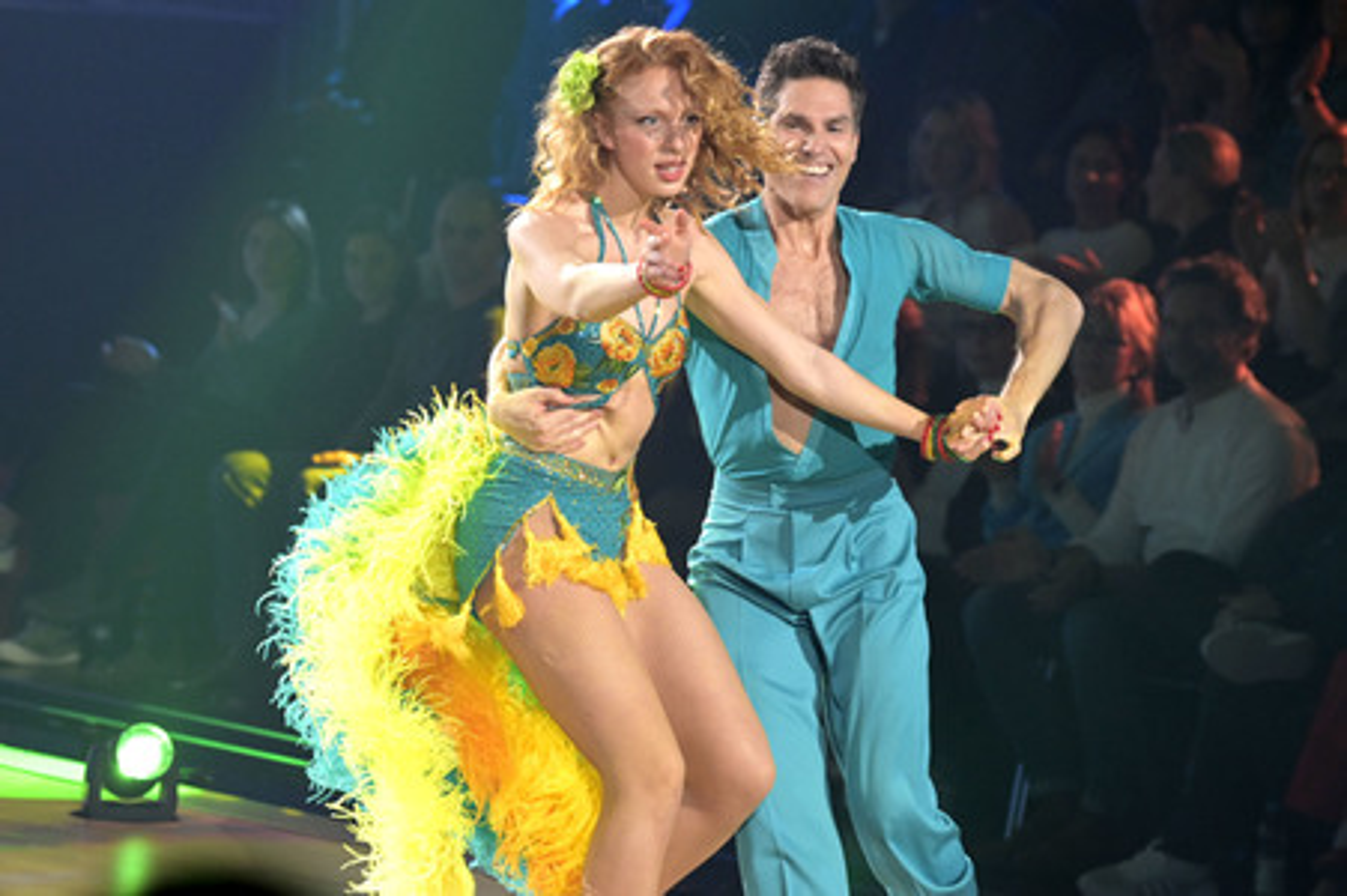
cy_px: 448
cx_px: 674
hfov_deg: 10.3
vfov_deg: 6.9
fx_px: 7478
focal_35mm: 200
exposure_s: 1/500
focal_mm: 200
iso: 6400
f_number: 5
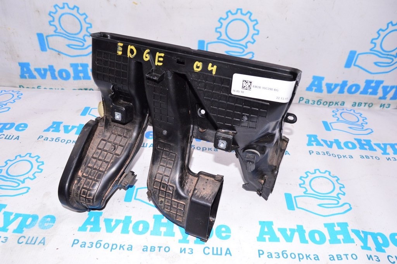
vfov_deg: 43.5
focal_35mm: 30
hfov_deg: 62.0
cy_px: 132
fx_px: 331
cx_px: 198
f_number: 8
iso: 1600
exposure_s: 1/160
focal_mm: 20
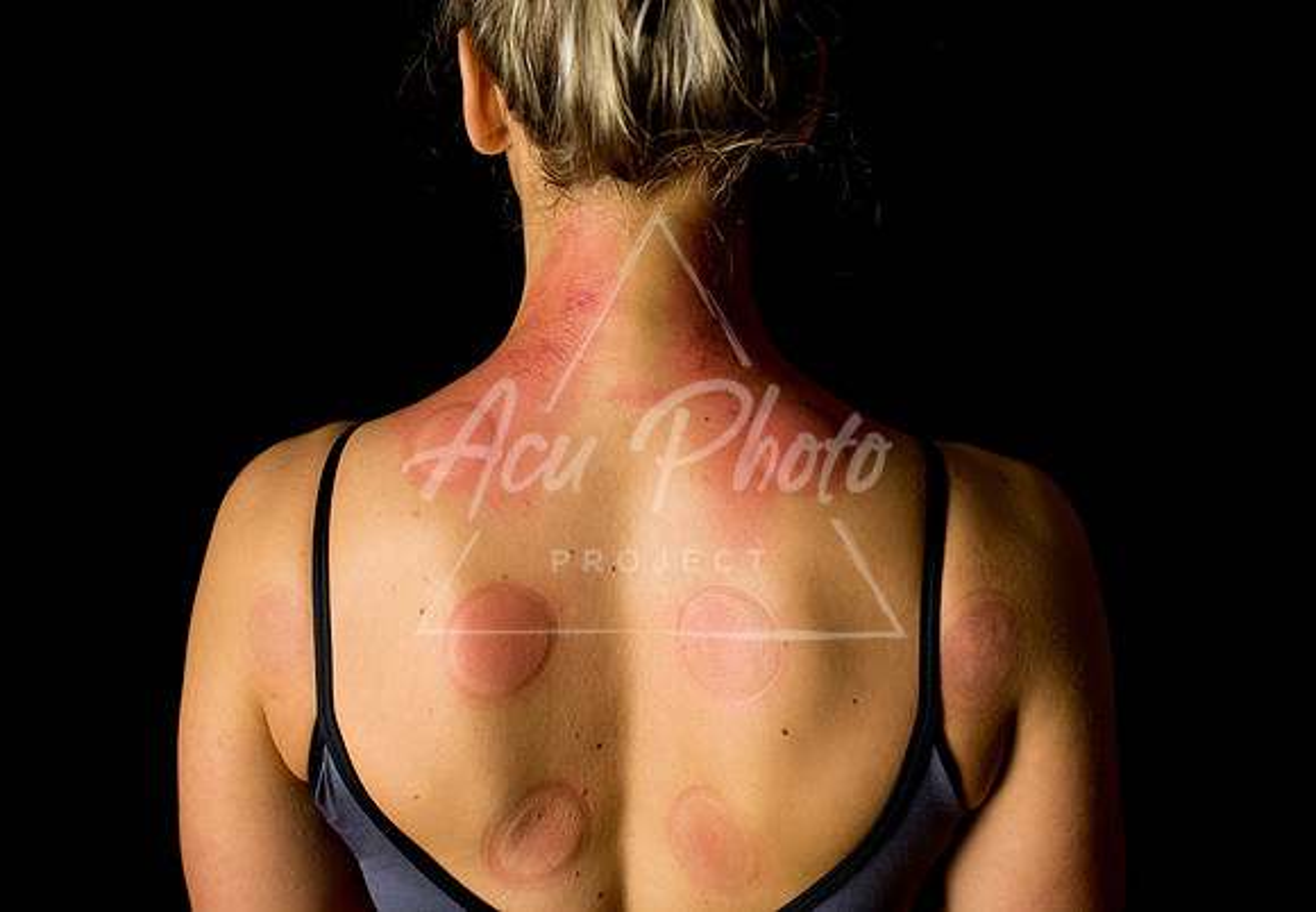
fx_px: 1952
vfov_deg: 26.3
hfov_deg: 37.2
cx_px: 628
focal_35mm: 53
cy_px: 444
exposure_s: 1/400
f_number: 3.2
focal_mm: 50
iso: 800
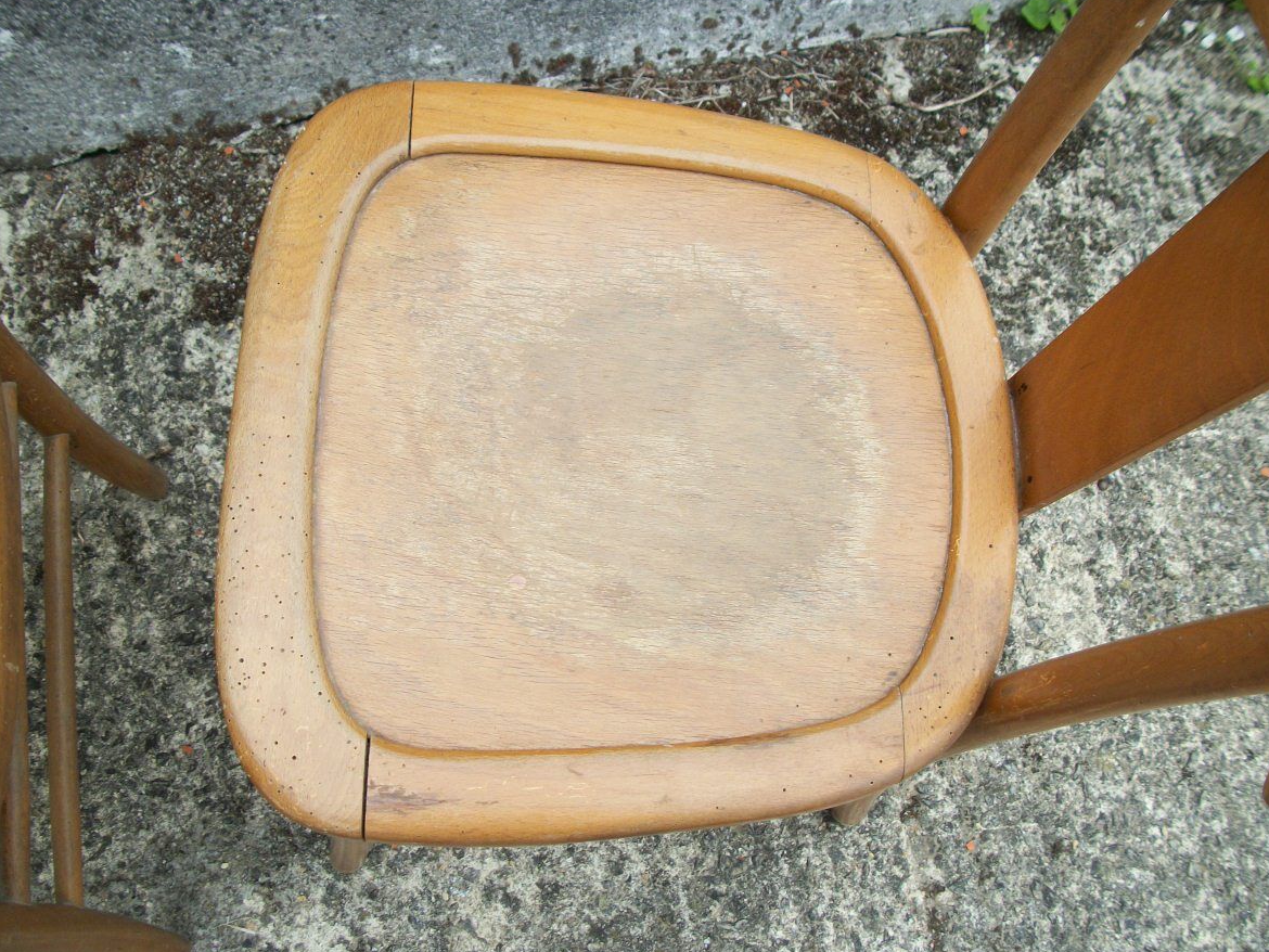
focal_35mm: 35
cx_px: 588
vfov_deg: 40.7
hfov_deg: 52.6
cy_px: 471
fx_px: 1283
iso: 80
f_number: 2.9
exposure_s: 1/160
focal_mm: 5.7
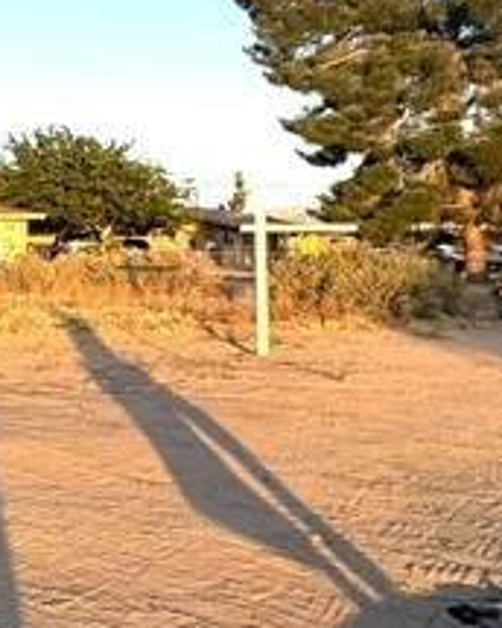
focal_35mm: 65
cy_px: 286
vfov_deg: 29.1
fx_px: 1207
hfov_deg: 16.6
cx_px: -552
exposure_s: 1/501
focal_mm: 2.22
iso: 40
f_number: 2.2
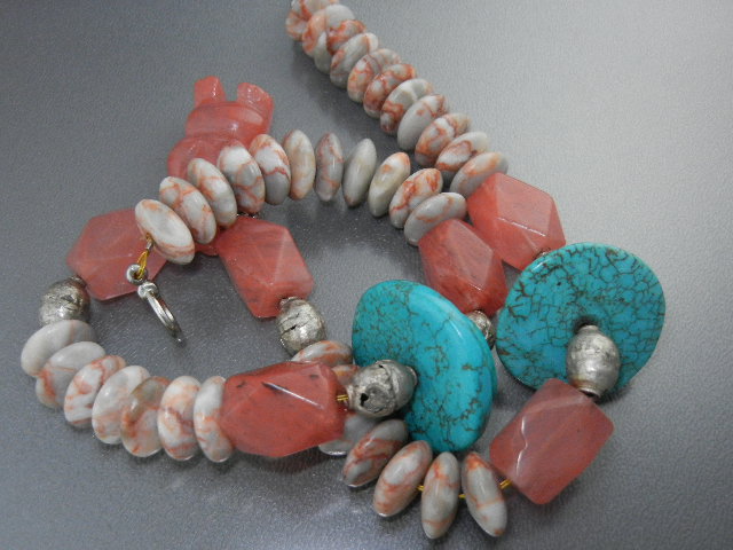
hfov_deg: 47.9
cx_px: 366
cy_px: 275
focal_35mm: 39
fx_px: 826
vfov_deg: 36.8
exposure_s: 1/30
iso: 800
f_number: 7.4
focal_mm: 7.1
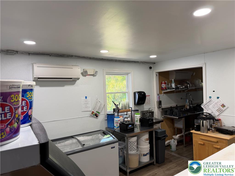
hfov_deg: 71.6
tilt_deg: +1.0
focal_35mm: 24
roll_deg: +1.4
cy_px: 88
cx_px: 118
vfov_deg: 56.8
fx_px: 163
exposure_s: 1/121
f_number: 1.78
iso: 125
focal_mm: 6.76
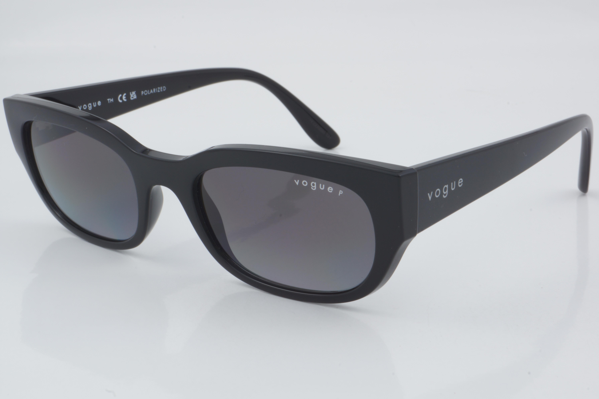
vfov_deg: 18.2
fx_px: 1248
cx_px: 300
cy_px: 200
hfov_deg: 27.0
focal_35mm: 75
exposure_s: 1/3
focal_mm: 50
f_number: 32
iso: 100
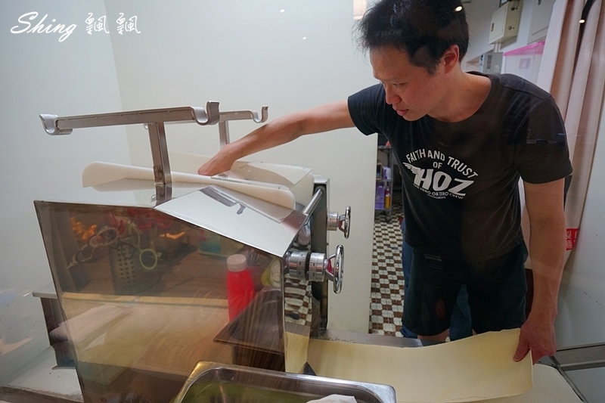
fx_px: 286
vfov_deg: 70.4
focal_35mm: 17
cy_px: 202
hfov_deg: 93.3
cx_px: 302
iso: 1000
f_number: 5.6
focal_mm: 17
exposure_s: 1/80
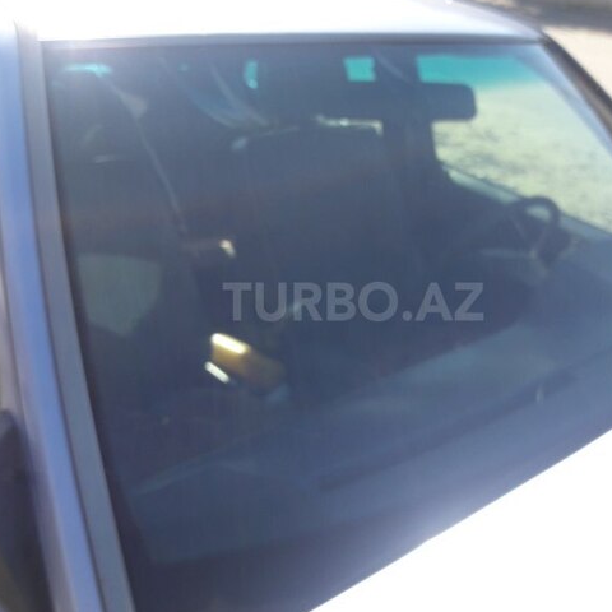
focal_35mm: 34
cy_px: 302
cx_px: 353
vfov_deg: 48.4
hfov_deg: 48.3
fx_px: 680
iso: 40
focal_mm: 3.7
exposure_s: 1/574
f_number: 1.9
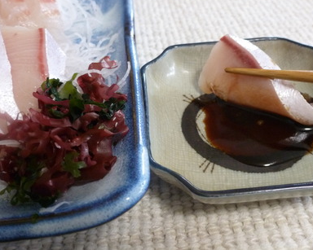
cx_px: 157
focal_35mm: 32
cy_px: 123
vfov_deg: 45.8
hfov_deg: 55.7
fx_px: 296
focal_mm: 5.4
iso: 400
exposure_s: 1/30
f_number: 3.5
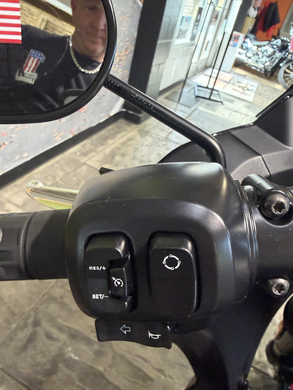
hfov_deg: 56.8
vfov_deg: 71.6
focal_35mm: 24
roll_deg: -14.7
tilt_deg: -31.3
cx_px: 146
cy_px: 195
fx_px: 271
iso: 400
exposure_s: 1/60
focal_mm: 2.22
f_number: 2.2
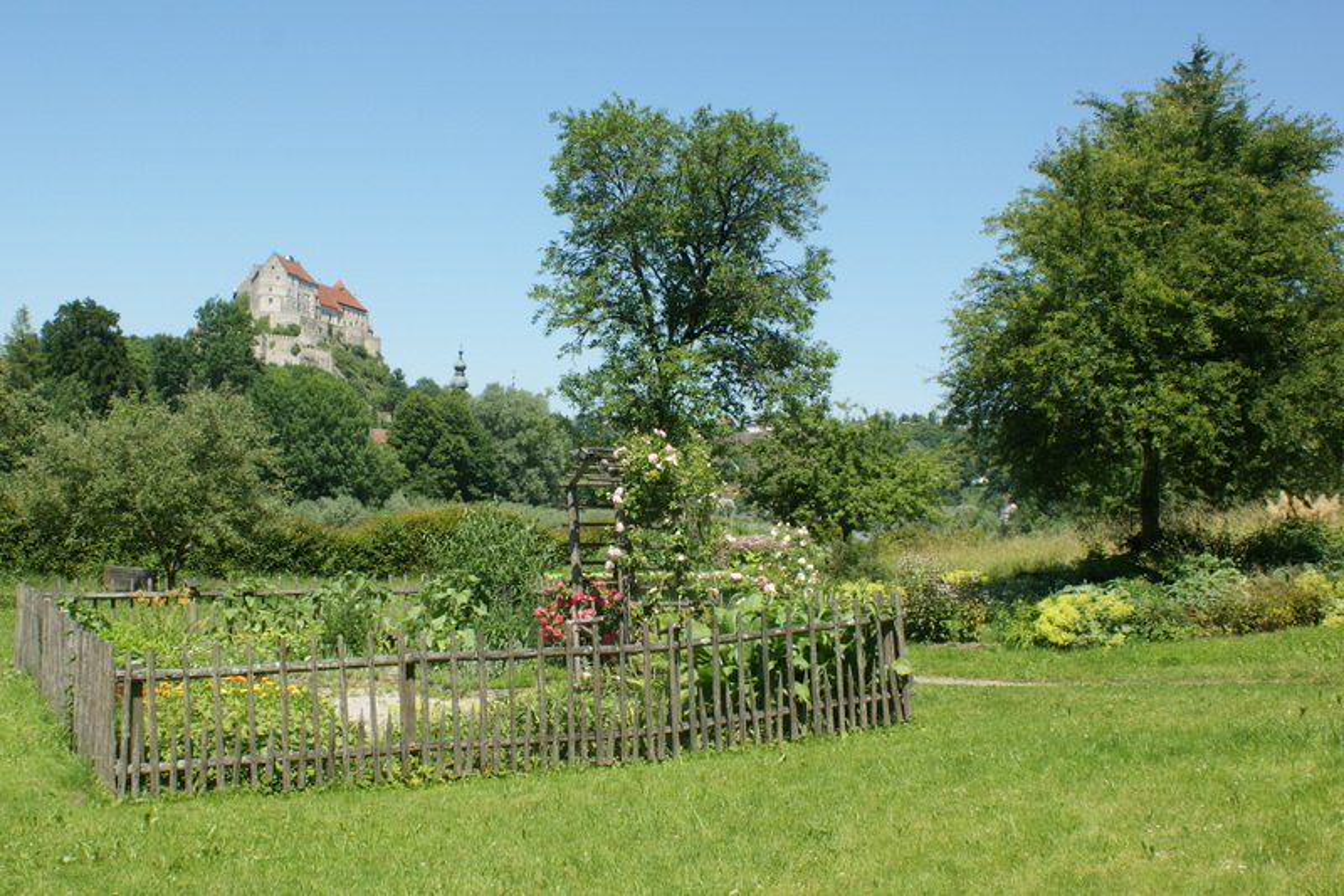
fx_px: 1344
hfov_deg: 53.1
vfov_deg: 36.9
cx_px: 672
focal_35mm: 36
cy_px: 448
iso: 100
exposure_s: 1/125
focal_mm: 24
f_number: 10
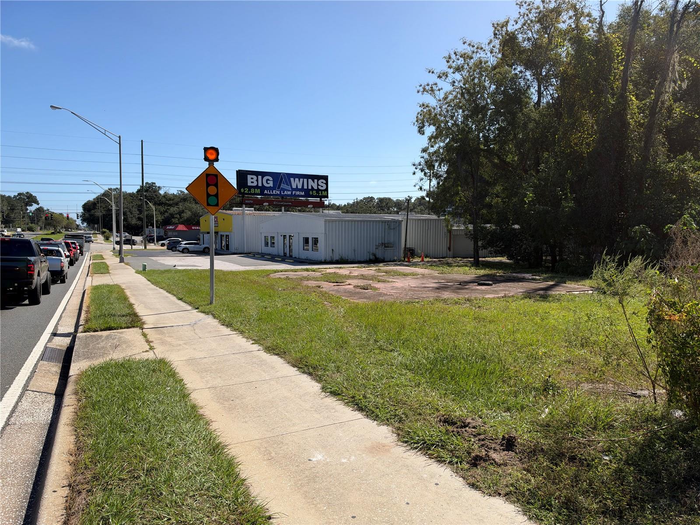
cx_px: 350
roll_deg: +0.6
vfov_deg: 56.8
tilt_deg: -3.4
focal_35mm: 24
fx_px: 485
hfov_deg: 71.6
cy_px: 262
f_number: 1.8
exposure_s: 1/5587
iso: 80
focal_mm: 6.93
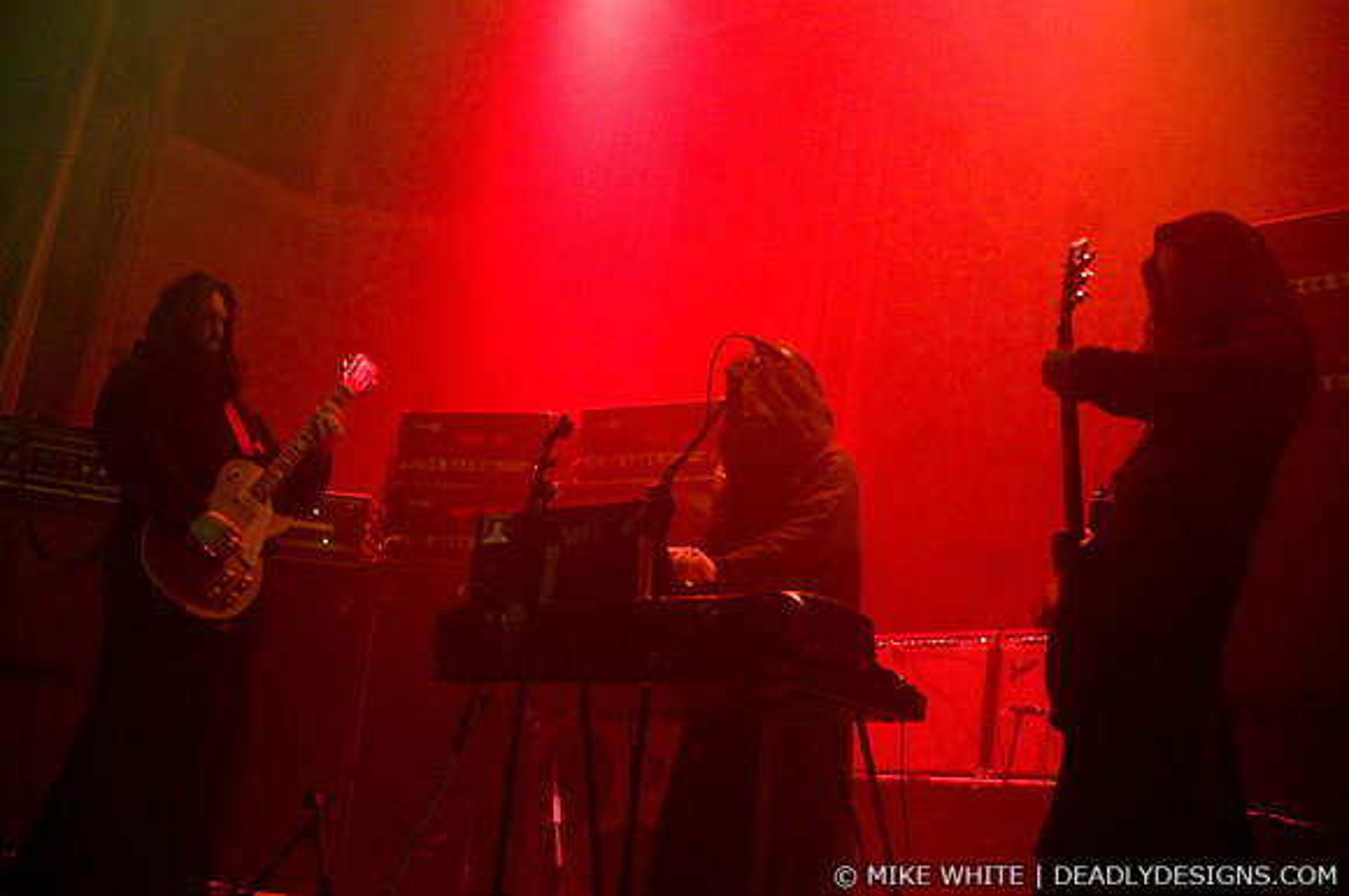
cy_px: 448
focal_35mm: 45
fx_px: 1684
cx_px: 674
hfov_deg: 43.7
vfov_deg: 29.8
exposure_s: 1/8
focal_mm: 30
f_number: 4.5
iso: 1000
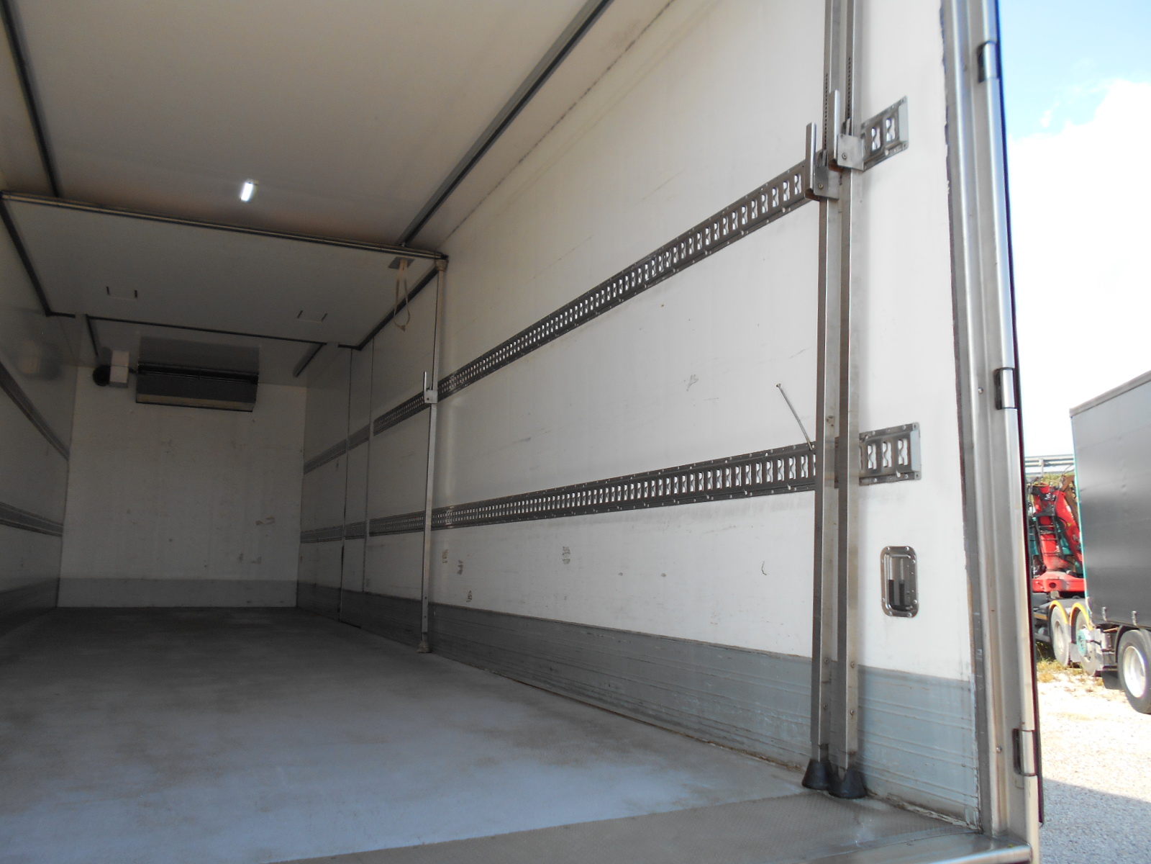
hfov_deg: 67.3
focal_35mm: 26
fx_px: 865
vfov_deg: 53.1
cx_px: 576
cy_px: 432
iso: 80
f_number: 3.2
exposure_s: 1/250
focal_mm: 4.6
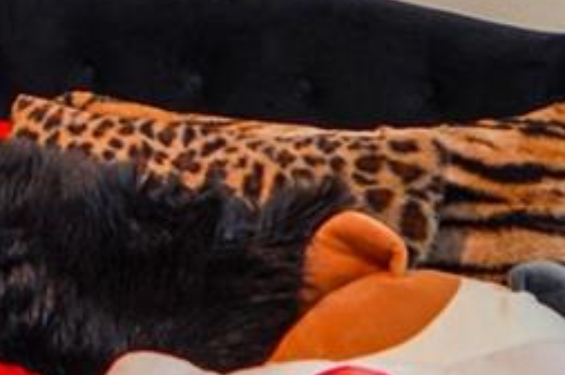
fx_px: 1787
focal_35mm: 114
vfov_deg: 11.7
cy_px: -92
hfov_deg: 16.0
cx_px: -364
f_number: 2
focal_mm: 12
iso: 125
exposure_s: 1/30
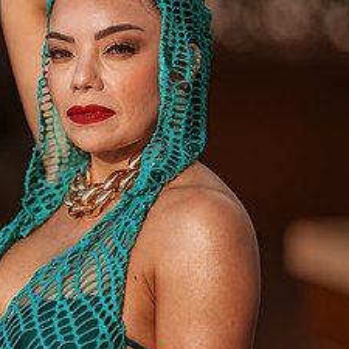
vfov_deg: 7.6
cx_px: 130
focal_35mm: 229
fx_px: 2612
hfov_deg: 7.6
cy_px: 113
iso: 80
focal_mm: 135
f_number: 1.8
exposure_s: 1/3200
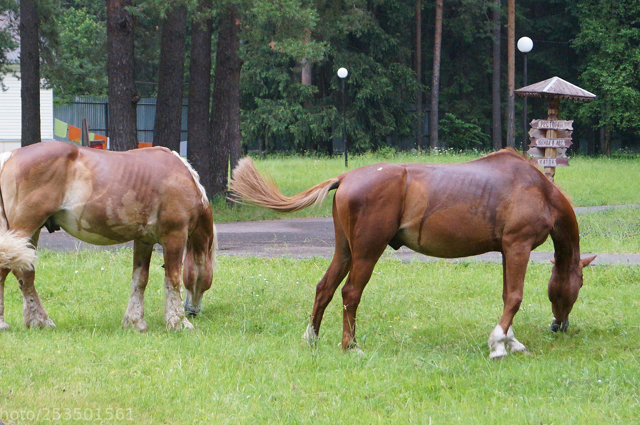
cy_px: 176
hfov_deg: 23.0
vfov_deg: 15.4
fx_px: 1574
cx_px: 280
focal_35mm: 89
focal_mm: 45
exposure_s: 1/500
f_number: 5.6
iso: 3200
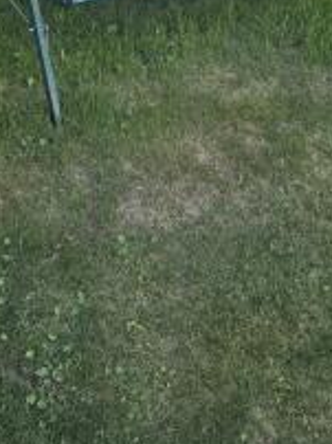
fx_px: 730
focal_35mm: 57
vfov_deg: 31.3
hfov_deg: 25.4
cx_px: 228
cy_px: 2
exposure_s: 1/508
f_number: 1.8
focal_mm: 5.4
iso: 100
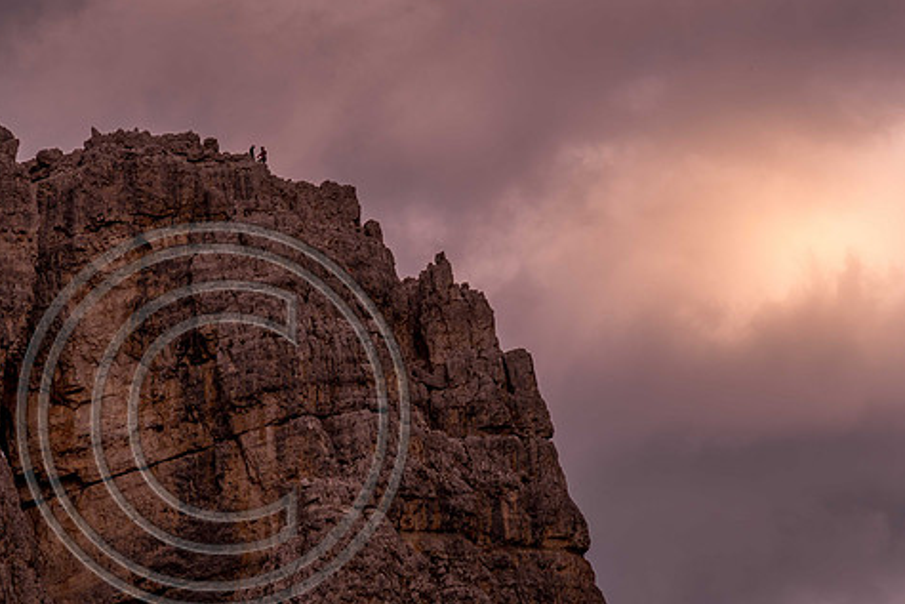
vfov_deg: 6.2
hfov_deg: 9.4
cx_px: 541
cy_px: 272
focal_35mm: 220
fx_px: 5532
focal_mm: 120
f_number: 6.3
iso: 100
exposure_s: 1/320
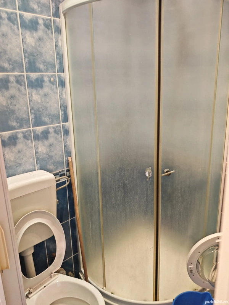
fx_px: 238
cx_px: 114
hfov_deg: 51.4
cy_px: 152
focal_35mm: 27
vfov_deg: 65.3
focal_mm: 6.83
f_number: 1.4
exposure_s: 1/50
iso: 400
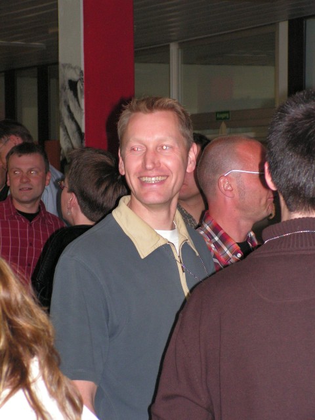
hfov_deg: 12.6
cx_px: 158
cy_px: 210
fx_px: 1432
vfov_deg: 16.7
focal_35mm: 118
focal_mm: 19.8
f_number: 3.4
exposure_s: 1/125
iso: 200
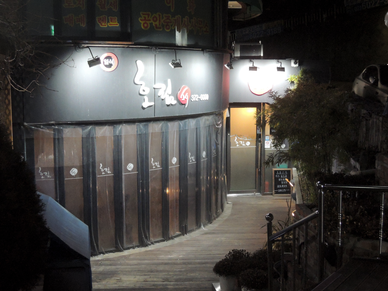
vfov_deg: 29.1
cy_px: 146
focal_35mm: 50
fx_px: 560
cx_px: 194
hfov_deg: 38.2
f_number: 3.7
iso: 1600
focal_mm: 9
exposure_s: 1/50
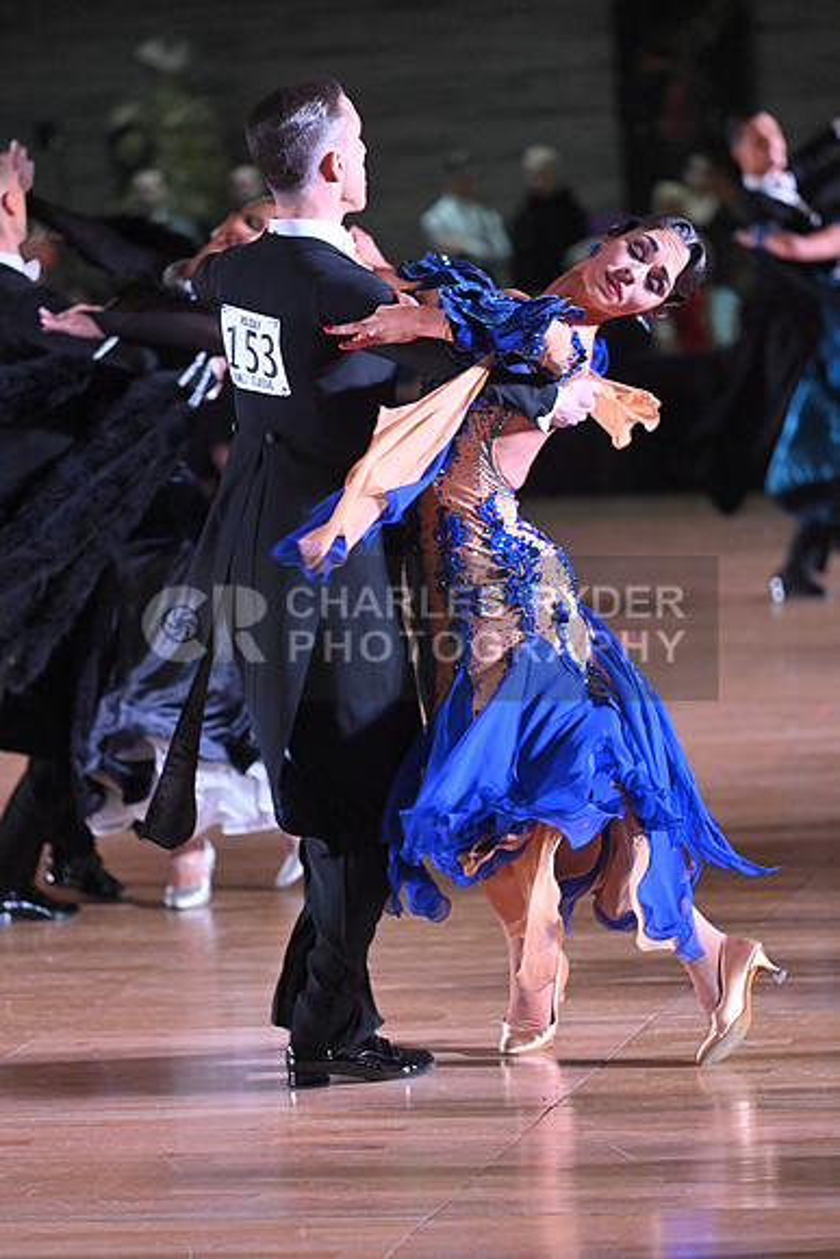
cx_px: 420
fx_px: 6121
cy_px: 630
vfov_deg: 11.7
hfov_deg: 7.9
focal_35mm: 175
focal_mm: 175
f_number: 4
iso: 5000
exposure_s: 1/400
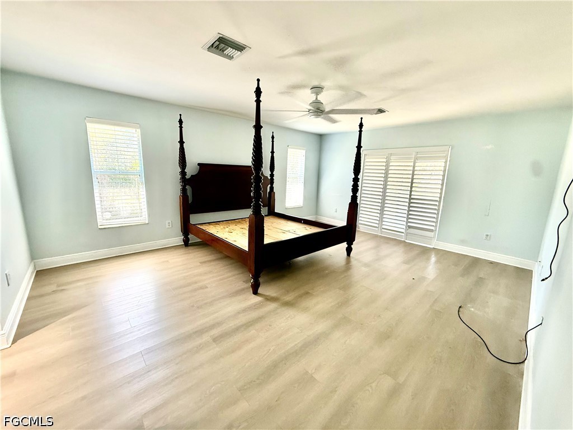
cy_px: 215
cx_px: 286
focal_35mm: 14
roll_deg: -2.2
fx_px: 232
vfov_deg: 85.7
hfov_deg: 102.1
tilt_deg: -9.9
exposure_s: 1/120
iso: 200
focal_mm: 2.22
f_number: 2.2
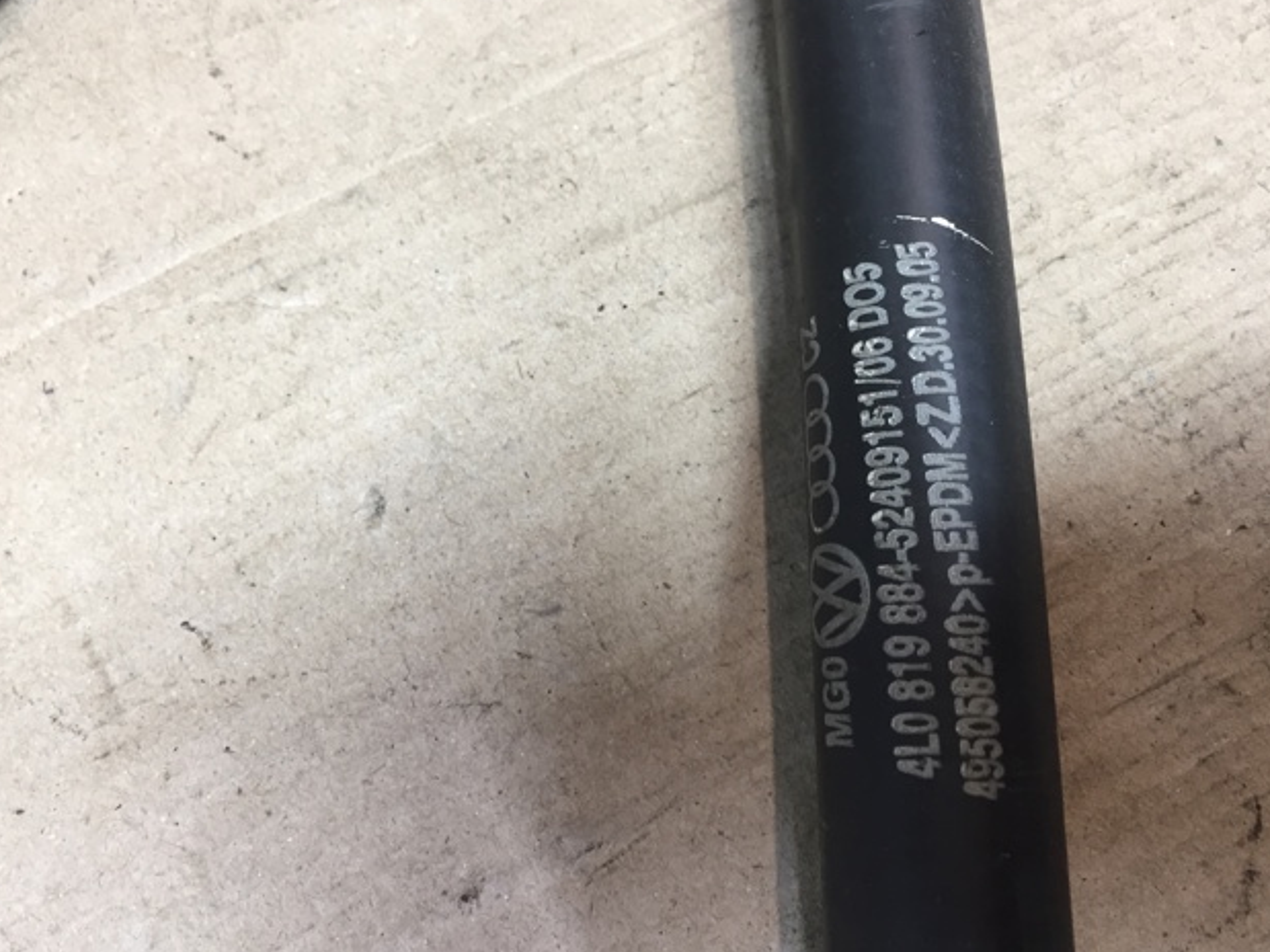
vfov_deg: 46.8
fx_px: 1100
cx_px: 642
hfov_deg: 60.0
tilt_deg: -77.6
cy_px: 462
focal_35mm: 30
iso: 100
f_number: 2.2
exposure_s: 1/33
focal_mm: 4.15
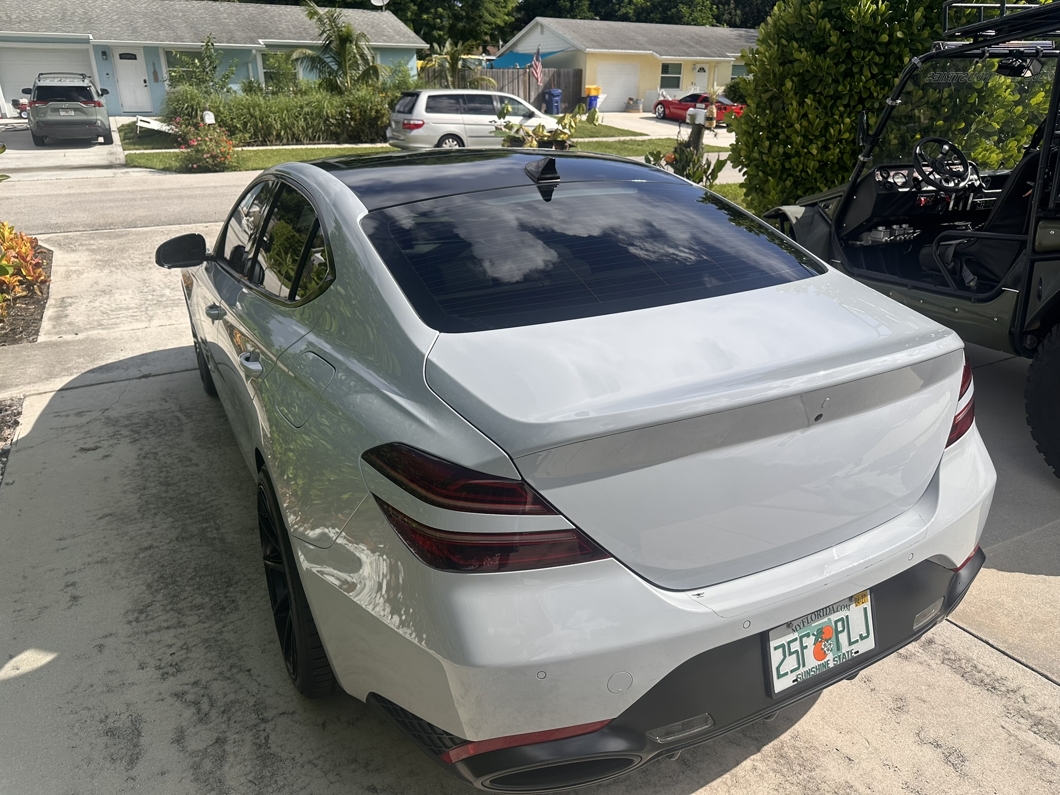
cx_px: 530
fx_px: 735
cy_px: 398
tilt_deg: -20.9
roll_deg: -1.3
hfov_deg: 71.6
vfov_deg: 56.8
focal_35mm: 24
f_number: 1.78
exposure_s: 1/6211
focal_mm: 6.86
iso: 80
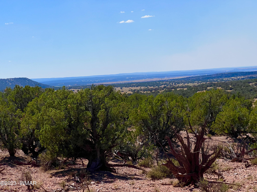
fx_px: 572
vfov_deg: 19.1
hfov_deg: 25.3
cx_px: 128
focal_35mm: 77
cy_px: 96
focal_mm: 9
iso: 32
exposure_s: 1/2874
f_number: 2.8
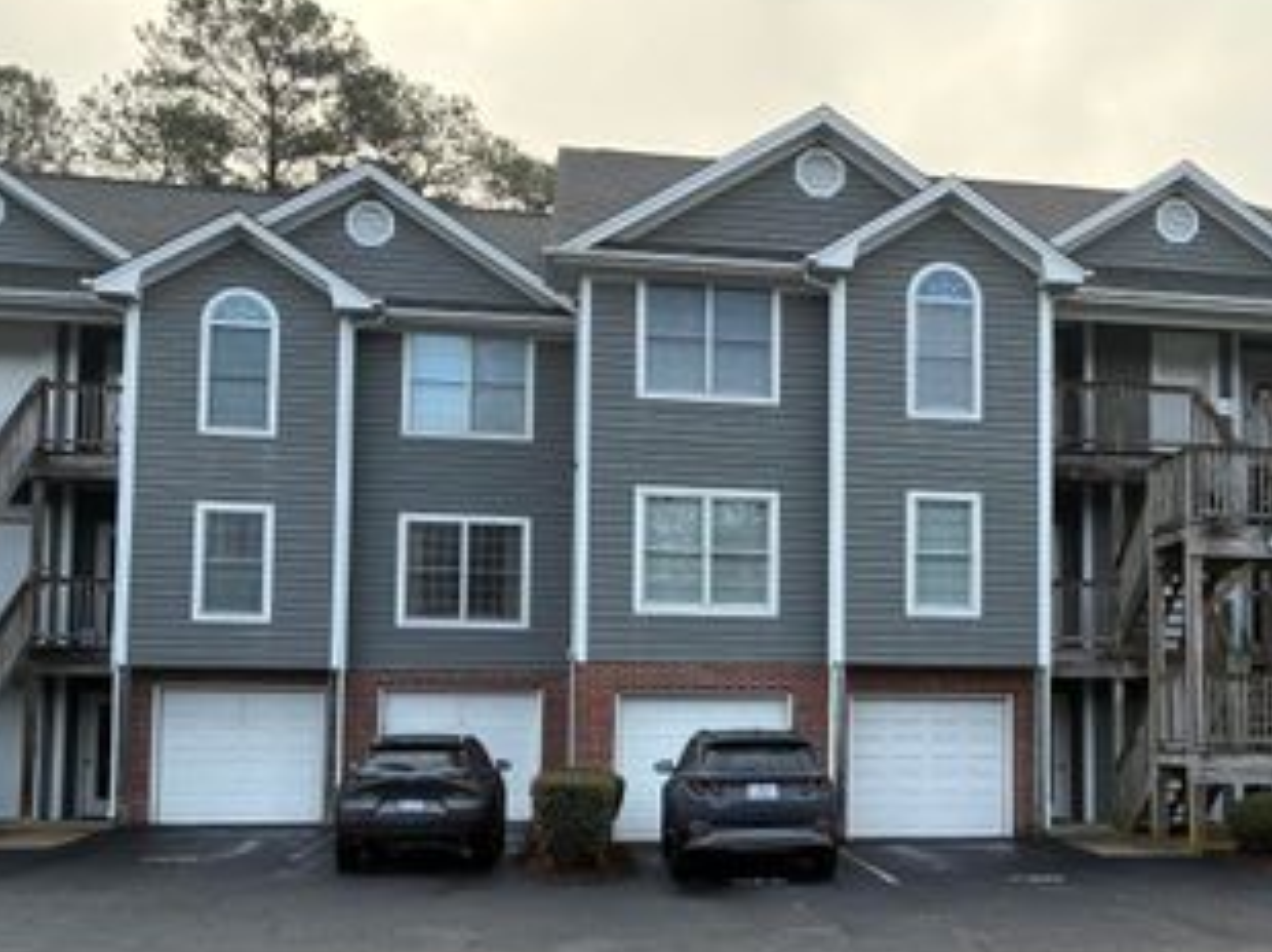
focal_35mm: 42
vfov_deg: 34.0
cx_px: 927
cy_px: 642
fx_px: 1542
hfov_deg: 43.6
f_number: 1.64
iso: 40
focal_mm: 4.2
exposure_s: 1/363
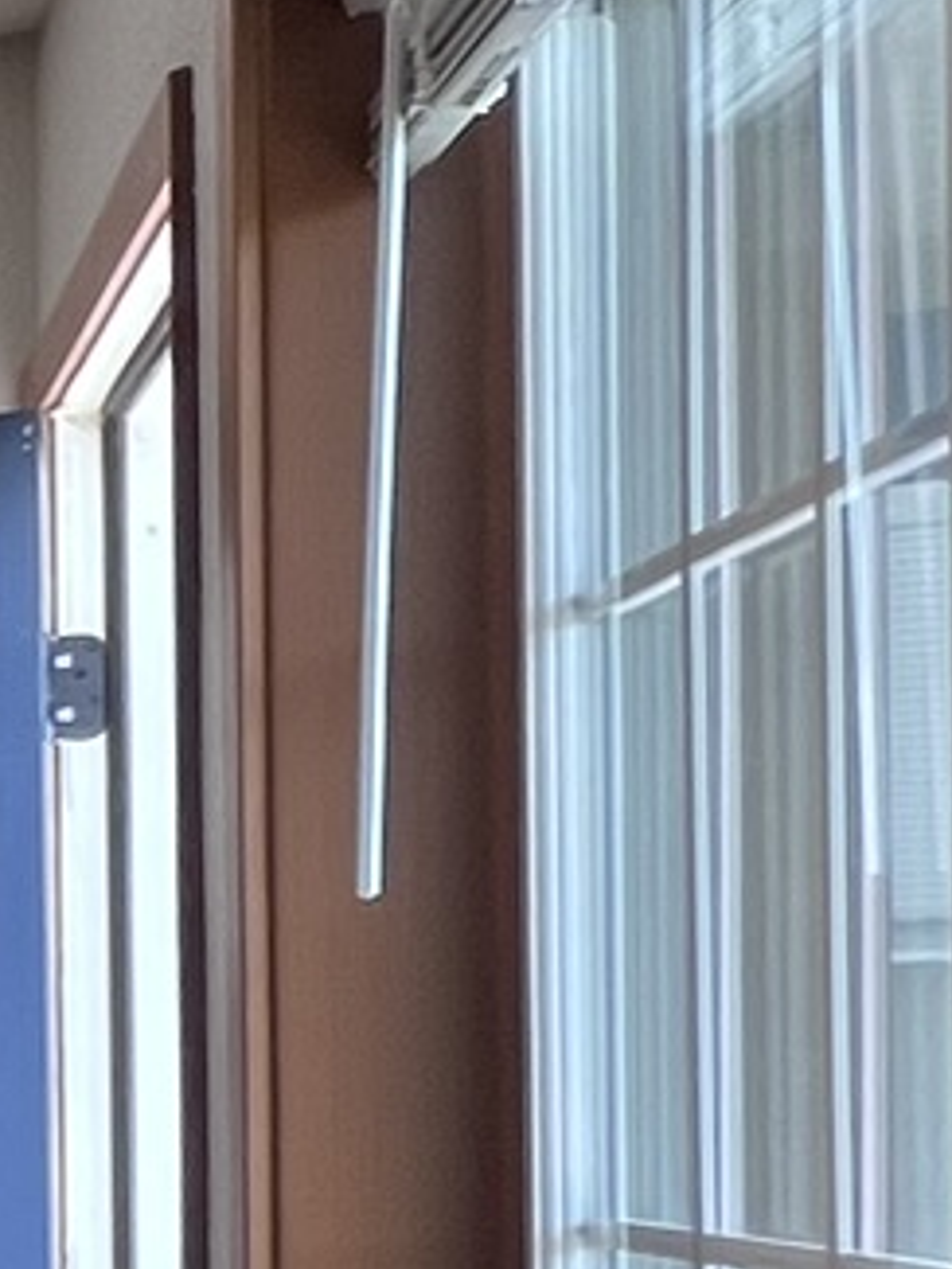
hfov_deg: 9.9
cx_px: -2267
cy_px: 1156
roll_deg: +1.2
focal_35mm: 82
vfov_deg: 23.2
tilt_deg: -1.0
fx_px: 3005
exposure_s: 1/120
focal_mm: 1.57
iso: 80
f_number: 1.8
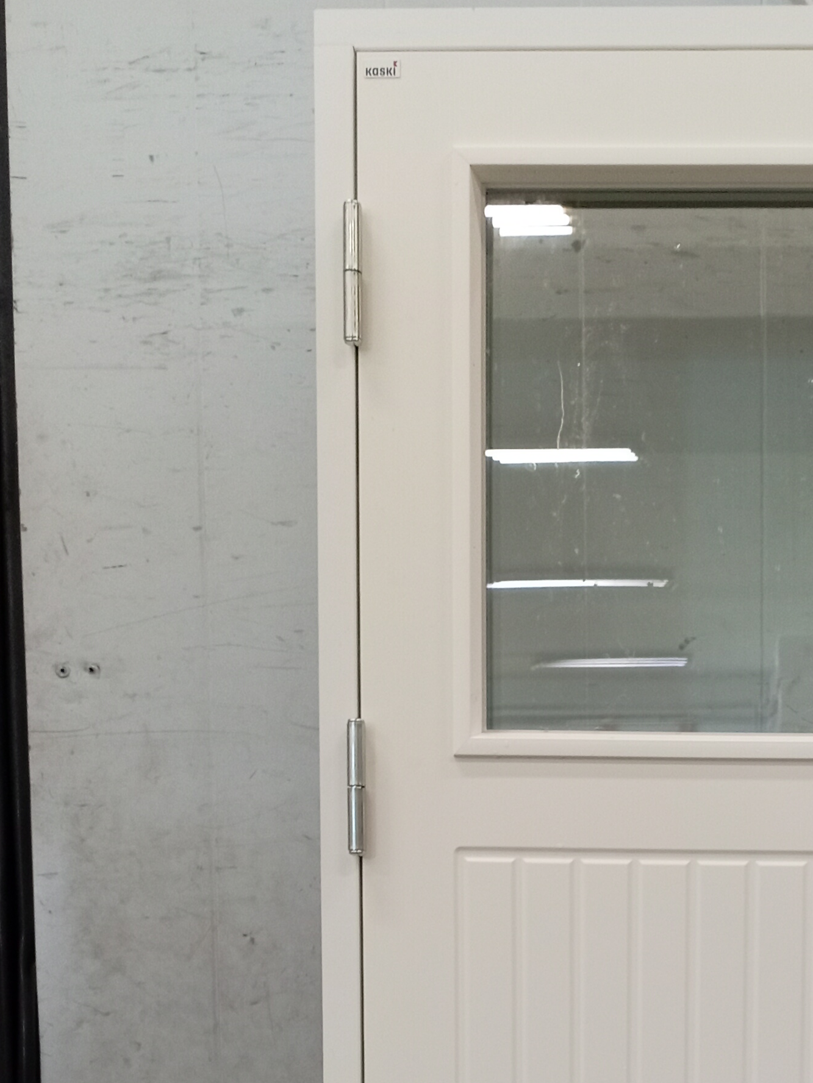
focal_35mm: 62
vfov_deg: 28.5
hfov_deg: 23.1
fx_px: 1941
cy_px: 1172
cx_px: 731
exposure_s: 1/25
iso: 688
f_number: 1.8
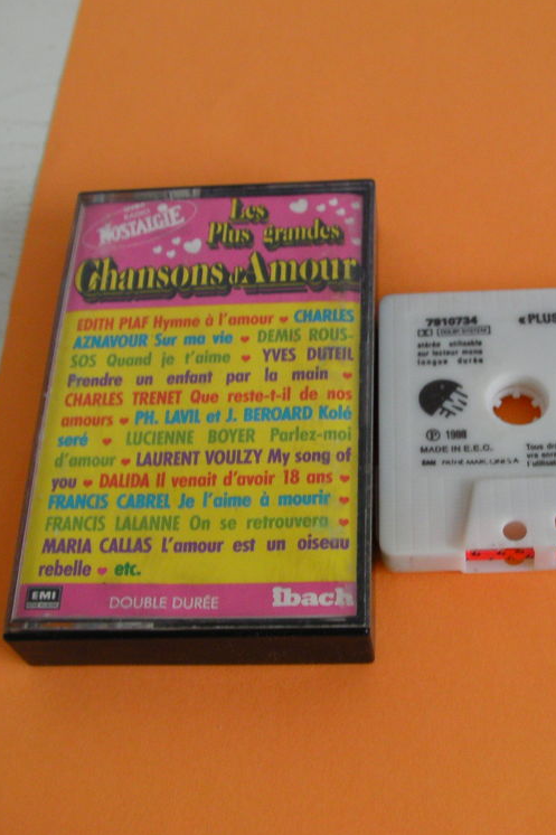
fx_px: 1228
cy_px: 418
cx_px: 405
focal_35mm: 53
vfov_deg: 37.5
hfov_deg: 25.3
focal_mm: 6.3
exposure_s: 1/30
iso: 110
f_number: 3.5
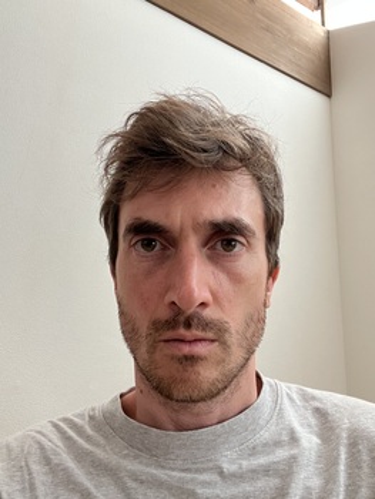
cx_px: 188
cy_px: 250
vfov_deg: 59.9
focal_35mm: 30
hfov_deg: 46.8
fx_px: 433
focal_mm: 2.71
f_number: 2.2
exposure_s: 1/31
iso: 400
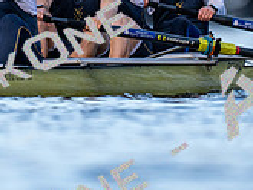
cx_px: 89
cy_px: -5
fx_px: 14848
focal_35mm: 2030
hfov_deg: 1.0
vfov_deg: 0.7
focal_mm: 600
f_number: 4
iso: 1000
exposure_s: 1/2500
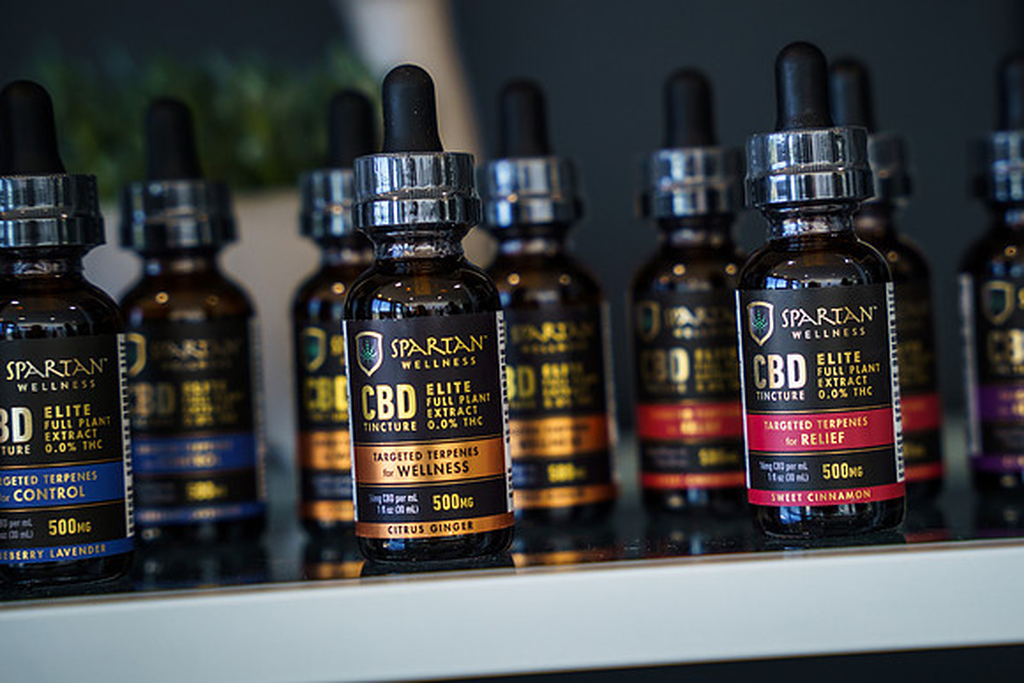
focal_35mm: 90
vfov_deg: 15.2
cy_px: 315
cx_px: 624
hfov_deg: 22.5
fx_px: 2568
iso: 640
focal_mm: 70
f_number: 2.8
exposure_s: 1/400
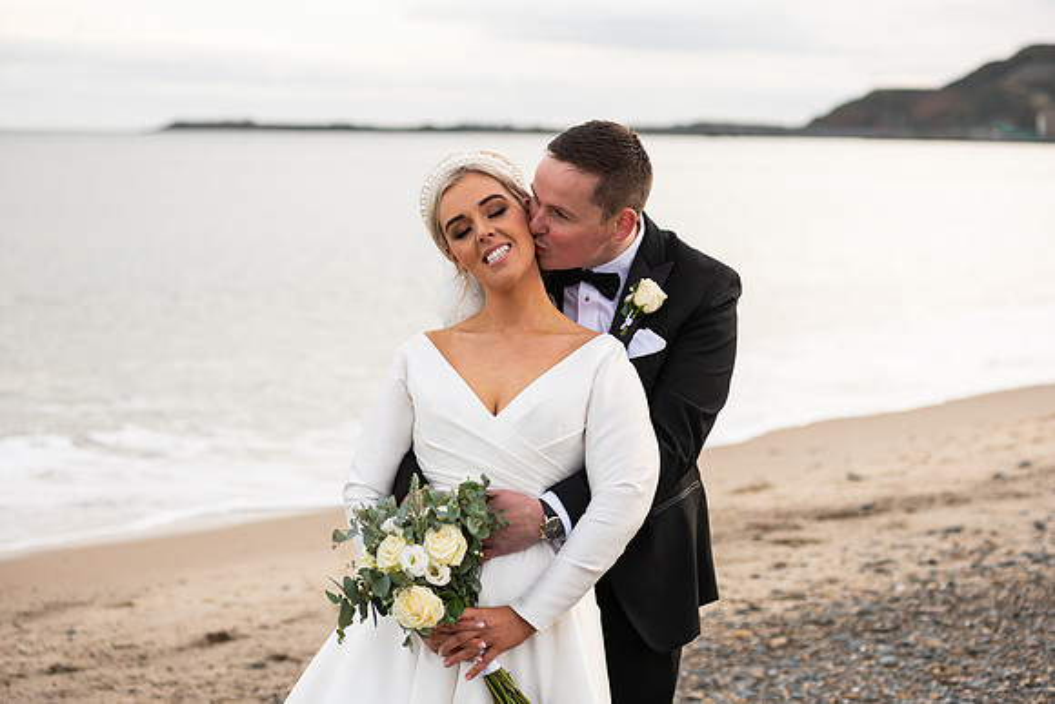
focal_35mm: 80
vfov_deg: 17.1
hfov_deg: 25.4
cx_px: 528
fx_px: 2345
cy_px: 352
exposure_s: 1/200
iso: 80
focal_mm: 80
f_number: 3.5
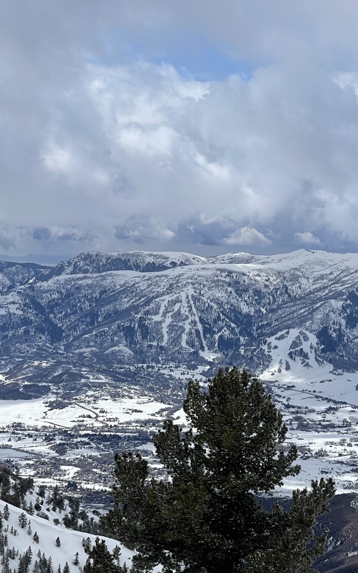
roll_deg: -1.7
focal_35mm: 91
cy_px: 288
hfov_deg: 14.2
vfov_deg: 22.8
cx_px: 318
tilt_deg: -2.0
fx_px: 1421
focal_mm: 7.5
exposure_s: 1/4219
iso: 20
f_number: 2.2
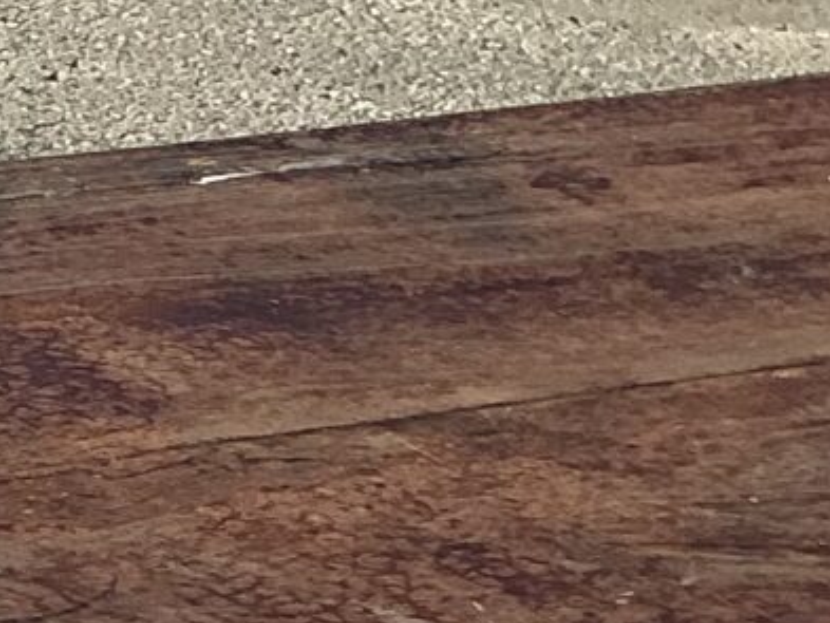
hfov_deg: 9.9
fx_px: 4533
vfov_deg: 7.6
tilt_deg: -27.3
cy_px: 1212
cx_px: -718
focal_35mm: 189
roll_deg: -1.1
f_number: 1.8
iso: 25
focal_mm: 3
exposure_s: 1/1626
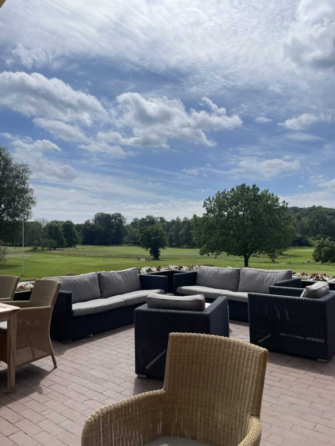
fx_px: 335
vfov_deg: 67.3
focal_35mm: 26
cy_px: 223
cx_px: 168
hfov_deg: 53.1
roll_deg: +2.1
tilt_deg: +2.5
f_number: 1.6
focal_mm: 4.2
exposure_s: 1/9804
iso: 32
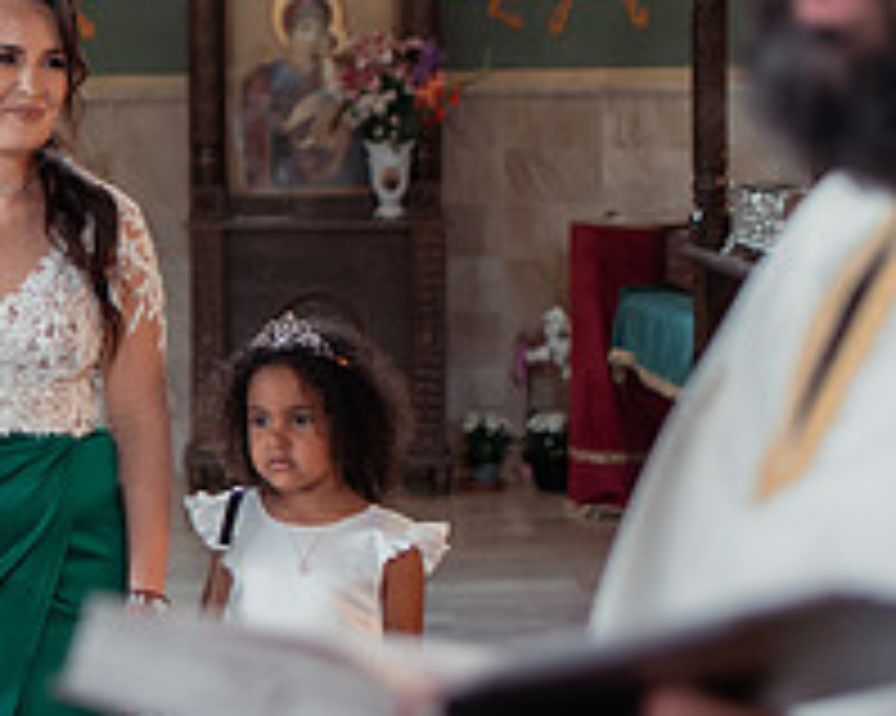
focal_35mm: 96
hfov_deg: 19.2
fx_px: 2544
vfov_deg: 16.0
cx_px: -63
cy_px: 281
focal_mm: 35
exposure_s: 1/200
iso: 1600
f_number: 2.2
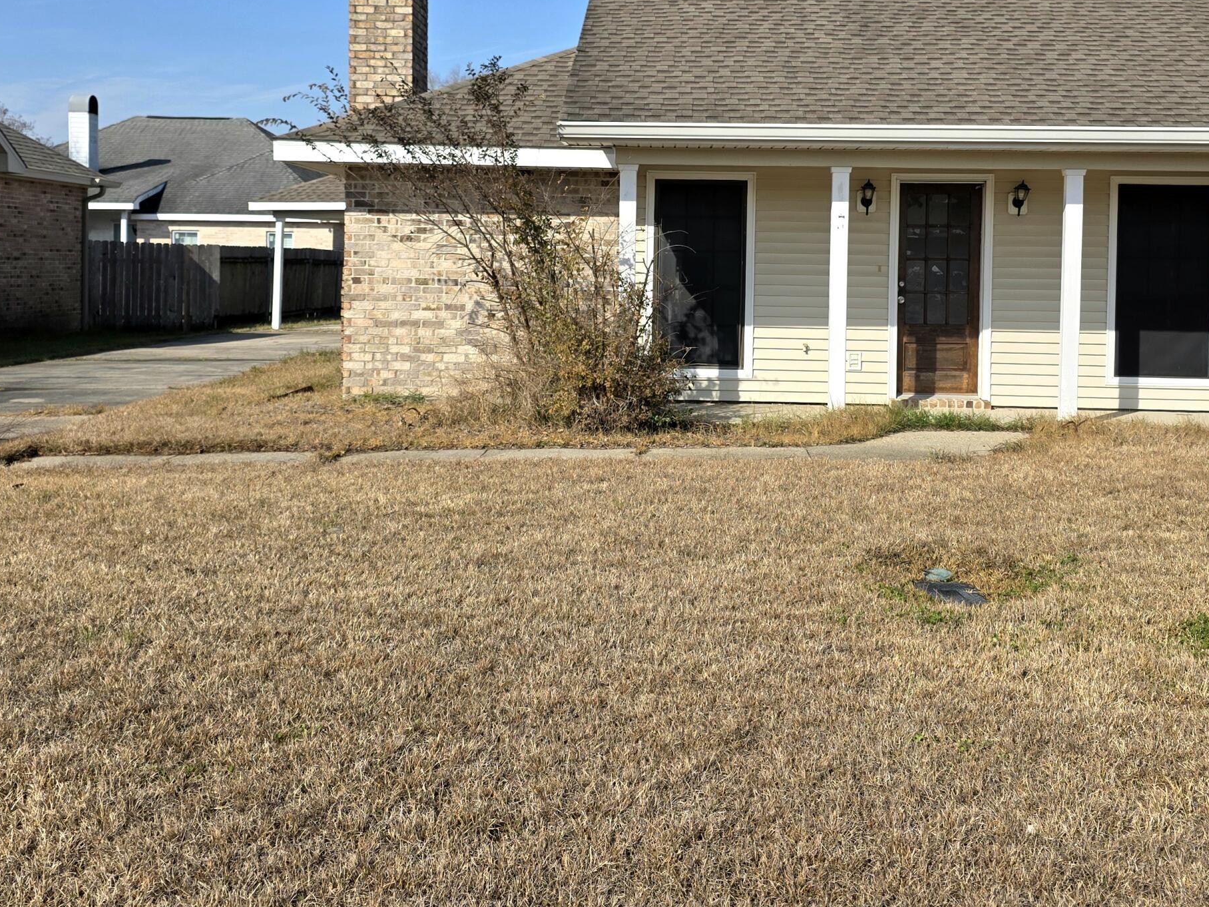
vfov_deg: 37.2
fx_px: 1327
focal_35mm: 38
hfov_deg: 48.9
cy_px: 282
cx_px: 682
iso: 80
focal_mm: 6.3
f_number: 1.7
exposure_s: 1/10000
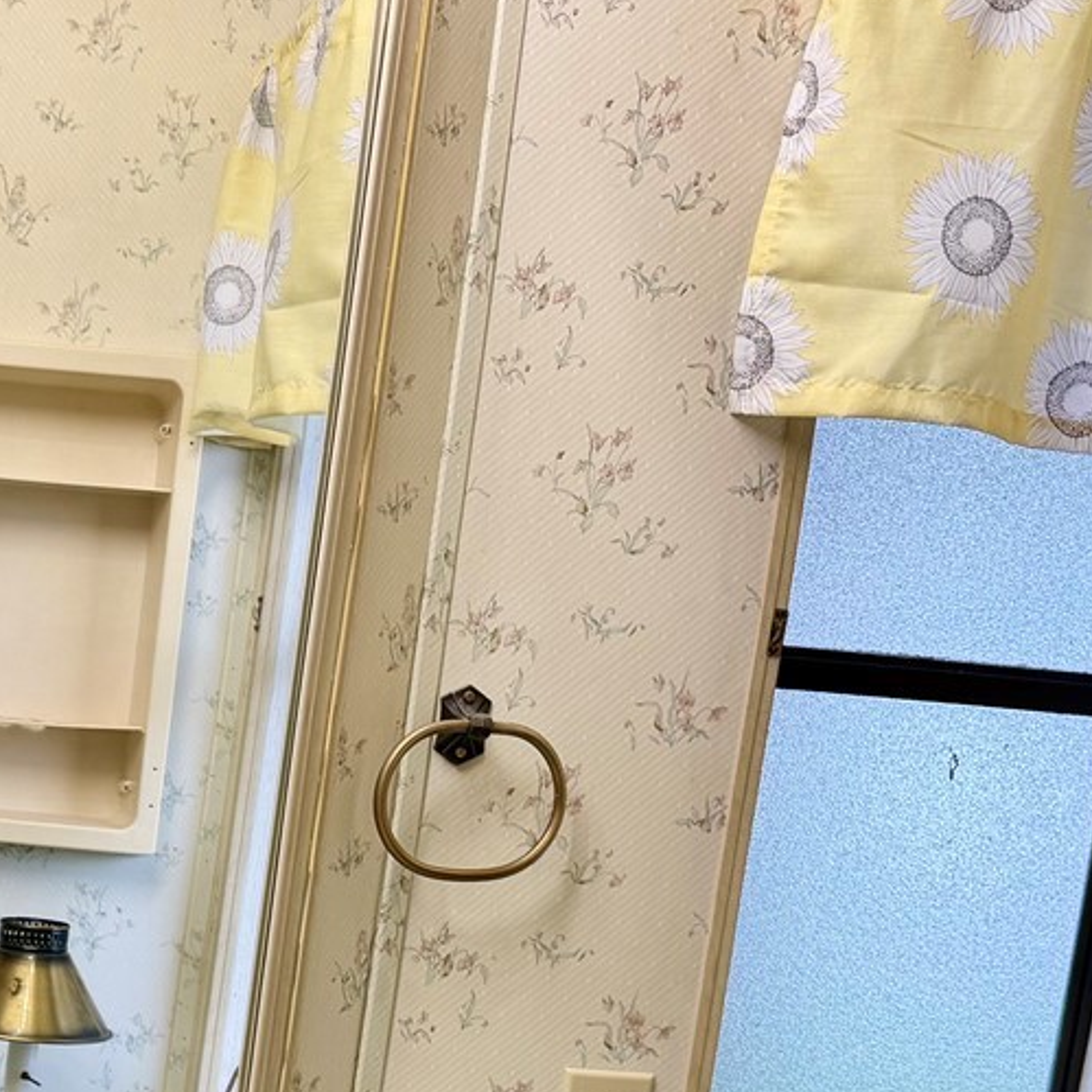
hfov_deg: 23.7
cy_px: 1160
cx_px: -112
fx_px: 2427
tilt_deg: -10.7
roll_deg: -6.1
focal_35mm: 68
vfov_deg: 23.9
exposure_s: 1/141
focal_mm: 6.76
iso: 50
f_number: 1.78
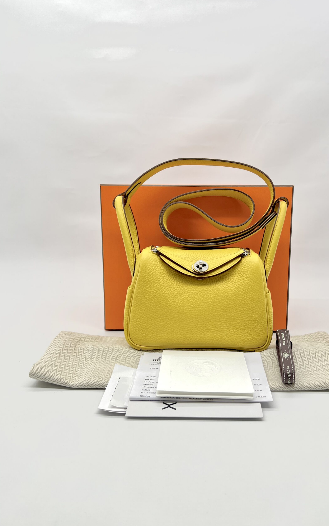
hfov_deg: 44.3
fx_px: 402
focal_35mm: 28
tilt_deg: -10.4
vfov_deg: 66.5
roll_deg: -0.6
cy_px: 261
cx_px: 195
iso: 40
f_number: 1.5
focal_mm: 5.7
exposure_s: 1/157
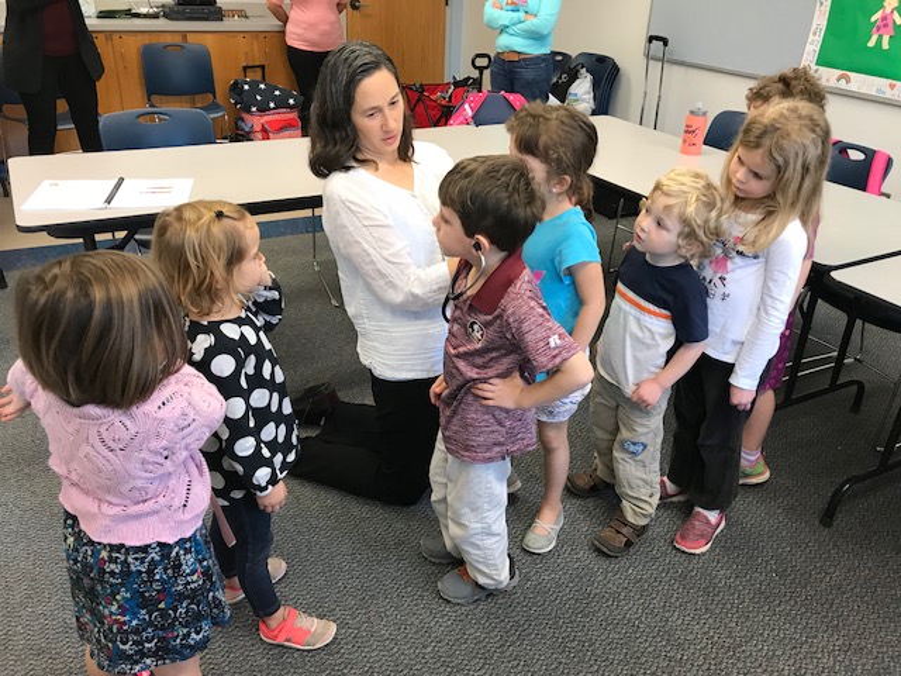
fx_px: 729
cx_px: 450
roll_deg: -2.7
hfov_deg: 63.4
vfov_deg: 49.7
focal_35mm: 28
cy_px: 338
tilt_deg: -27.0
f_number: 1.8
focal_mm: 3.99
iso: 32
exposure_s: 1/30
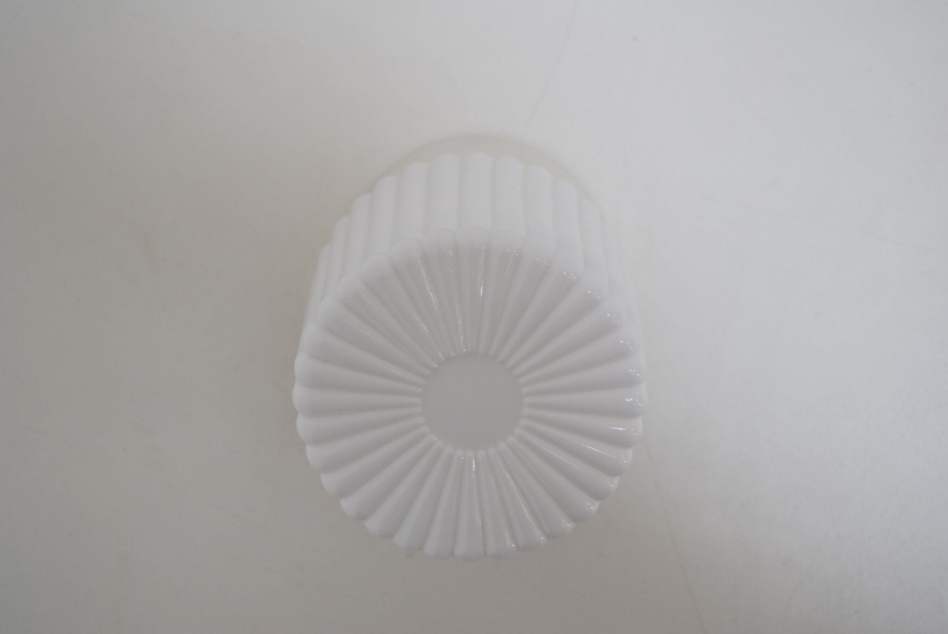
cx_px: 474
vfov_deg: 29.0
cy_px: 317
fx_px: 1225
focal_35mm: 46
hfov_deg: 42.3
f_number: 5
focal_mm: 31
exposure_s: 1/100
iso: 1600
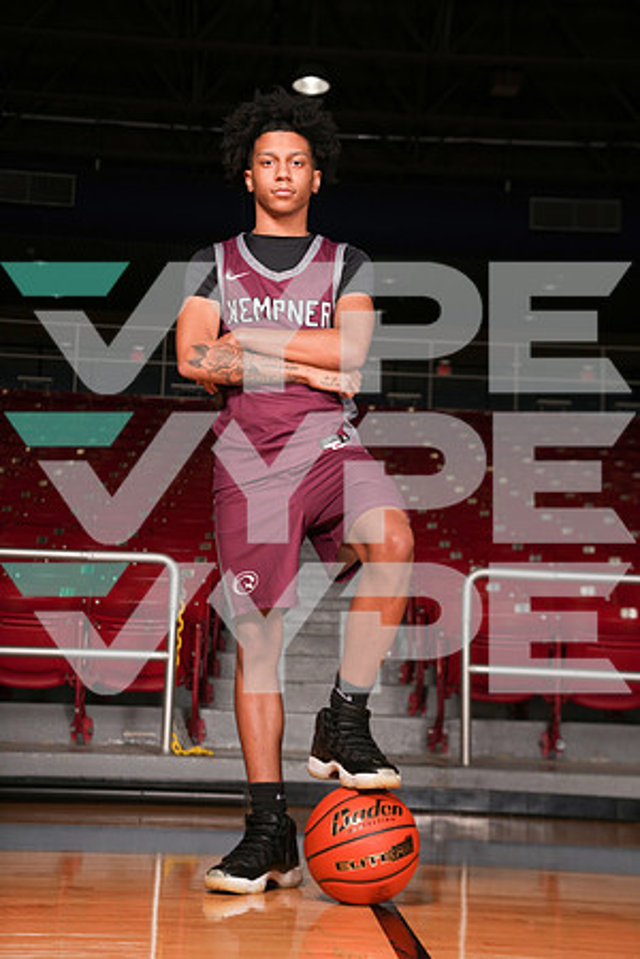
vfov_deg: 35.1
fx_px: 1520
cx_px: 320
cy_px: 480
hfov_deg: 23.8
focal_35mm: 57
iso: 250
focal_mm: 57
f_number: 6.3
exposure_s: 1/200
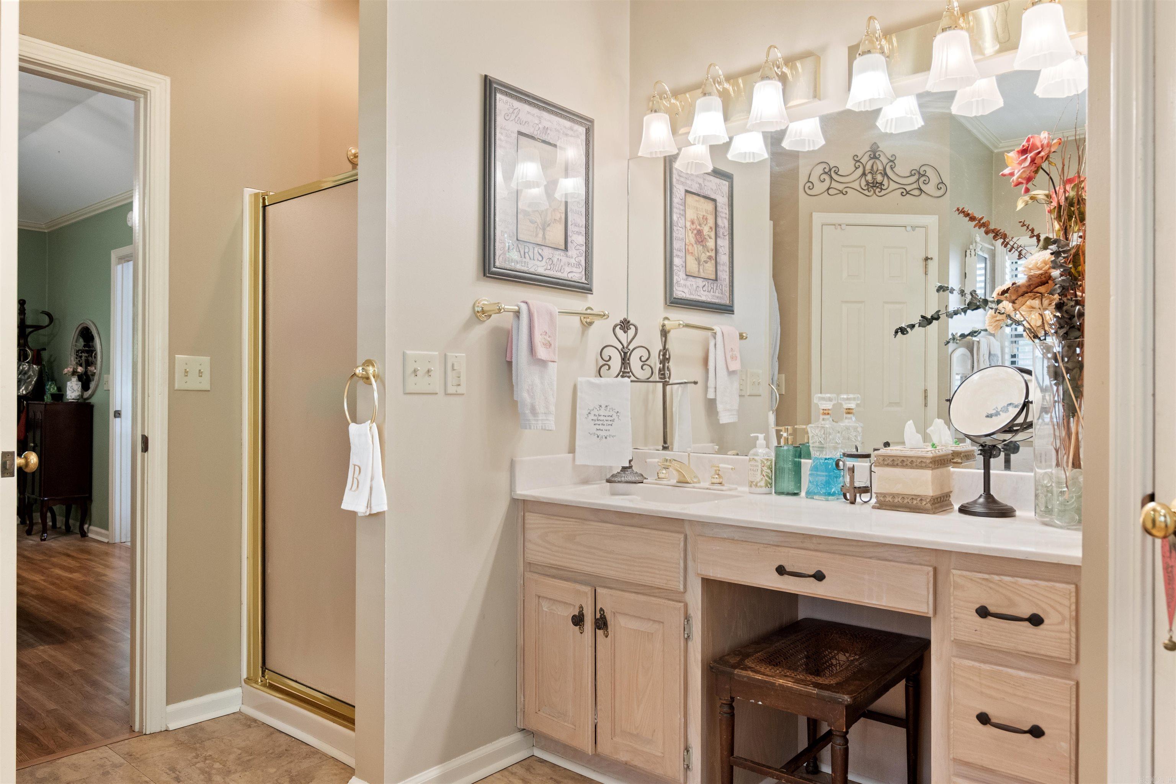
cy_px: 392
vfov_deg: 51.3
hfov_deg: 71.5
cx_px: 588
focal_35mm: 25
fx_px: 817
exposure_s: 1/30
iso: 1600
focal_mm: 25
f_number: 5.6
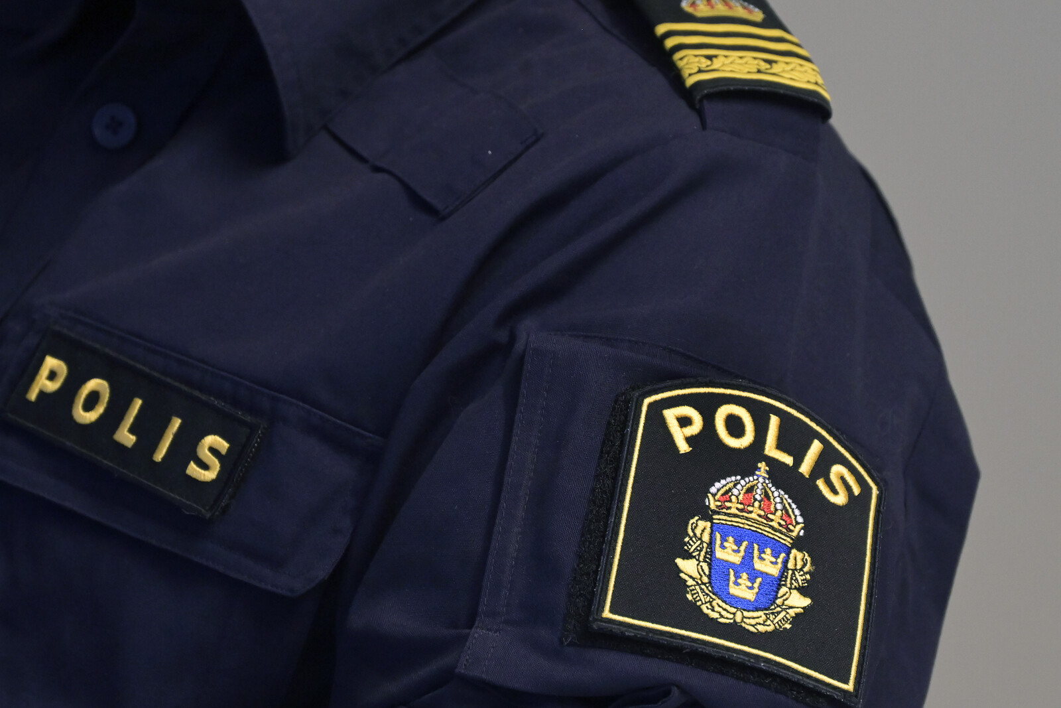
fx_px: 7073
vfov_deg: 5.7
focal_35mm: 240
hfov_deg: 8.6
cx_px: 530
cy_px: 354
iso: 5000
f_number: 6.3
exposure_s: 1/160
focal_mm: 160
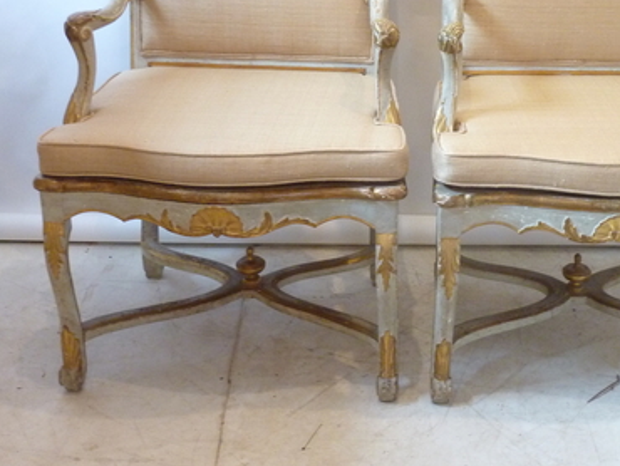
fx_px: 1075
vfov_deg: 24.4
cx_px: 429
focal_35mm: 60
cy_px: 186
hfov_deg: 31.8
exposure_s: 1/10
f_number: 3.6
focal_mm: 6.1
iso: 400
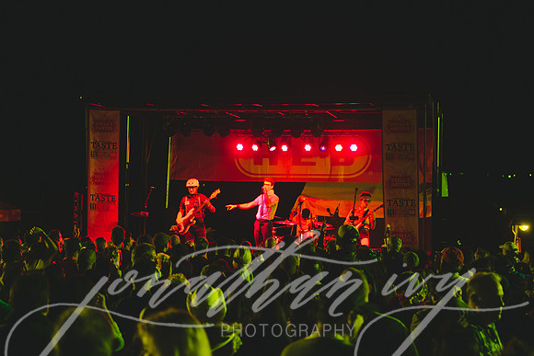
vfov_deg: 19.5
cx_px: 267
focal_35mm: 70
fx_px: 1039
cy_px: 178
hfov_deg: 28.8
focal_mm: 70
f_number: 2.8
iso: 2000
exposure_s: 1/160
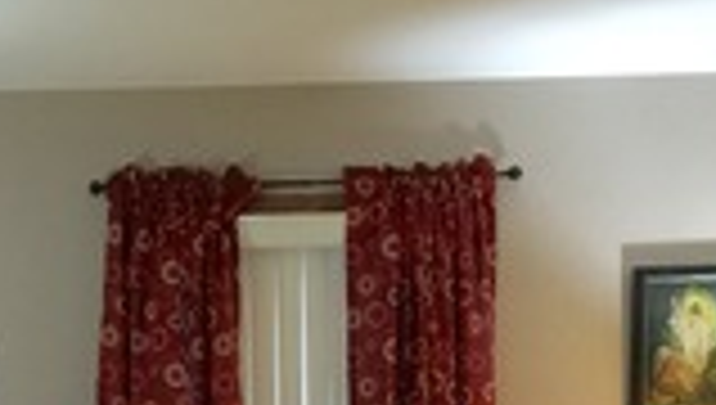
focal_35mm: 127
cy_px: 828
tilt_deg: -8.0
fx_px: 2415
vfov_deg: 9.0
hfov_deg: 16.8
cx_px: 189
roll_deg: +0.3
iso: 80
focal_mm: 4.15
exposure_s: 1/4
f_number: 2.2
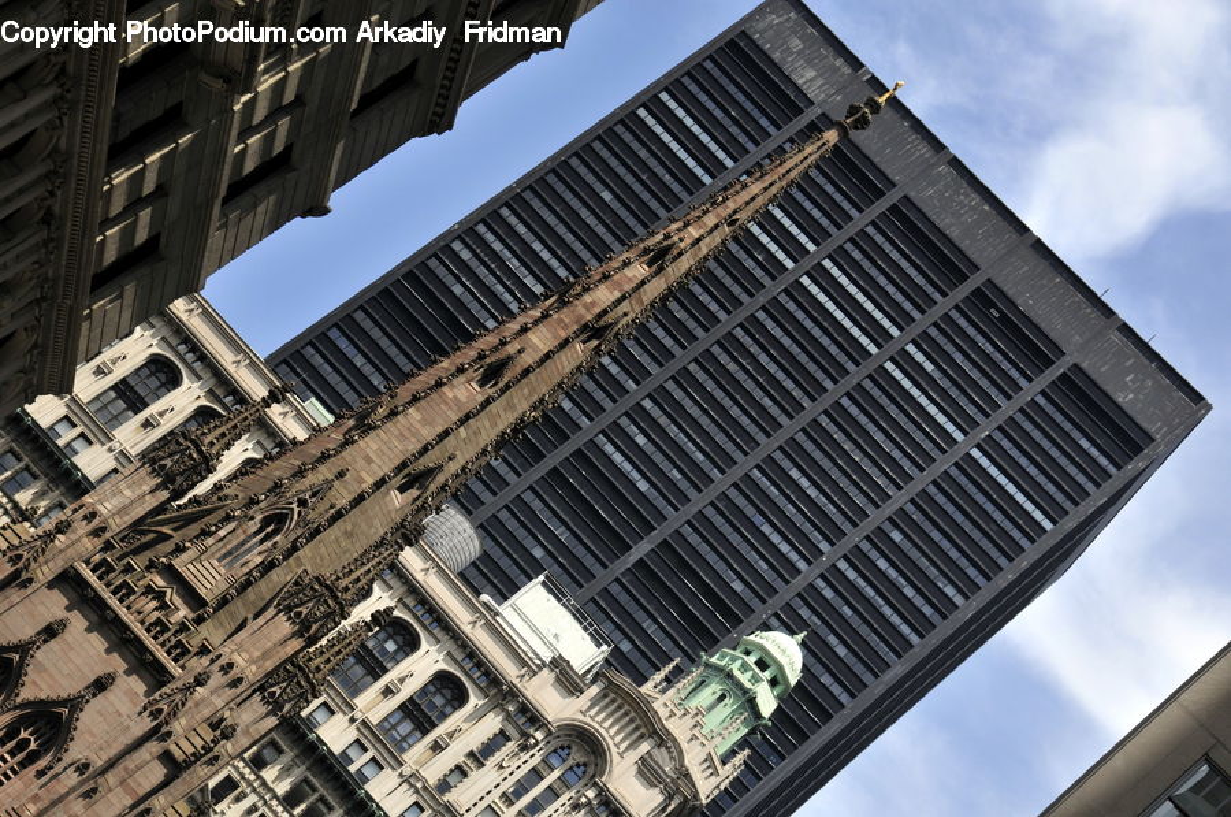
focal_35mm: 90
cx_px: 616
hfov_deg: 22.7
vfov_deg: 15.1
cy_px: 408
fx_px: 3073
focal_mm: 60
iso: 200
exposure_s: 1/500
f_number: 9
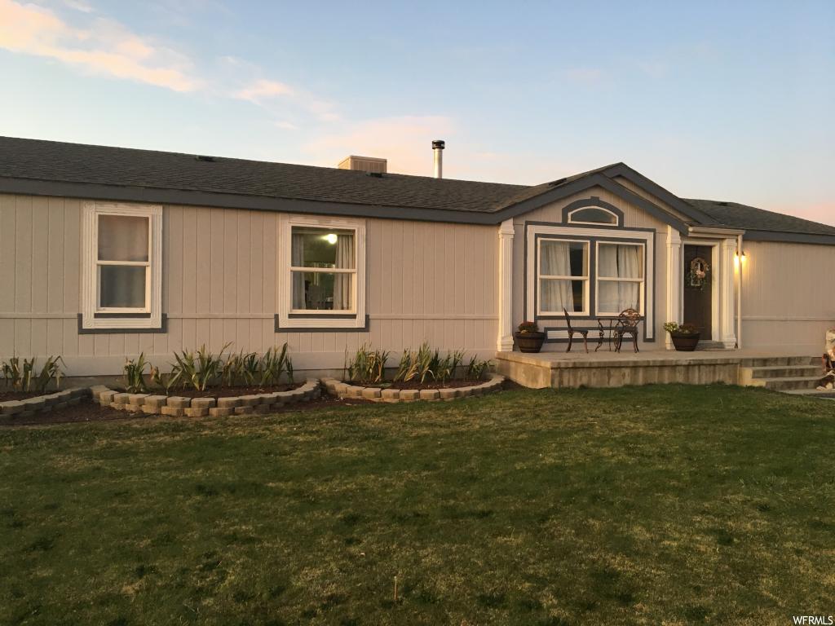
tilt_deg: -1.3
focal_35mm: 29
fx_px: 700
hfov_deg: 61.7
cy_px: 313
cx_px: 418
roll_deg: -1.3
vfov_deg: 48.2
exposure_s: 1/30
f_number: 2.2
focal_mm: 4.15
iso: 40
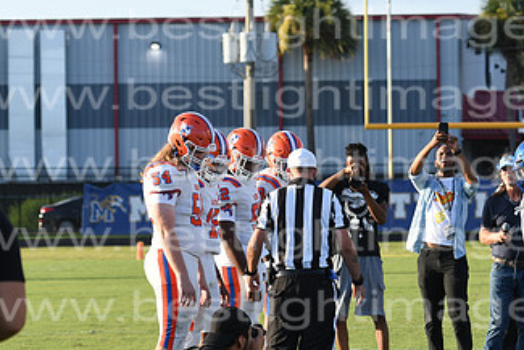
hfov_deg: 8.5
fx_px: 3509
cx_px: 343
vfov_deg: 5.7
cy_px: 204
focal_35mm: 241
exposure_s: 1/500
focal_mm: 90
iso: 160
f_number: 5.6
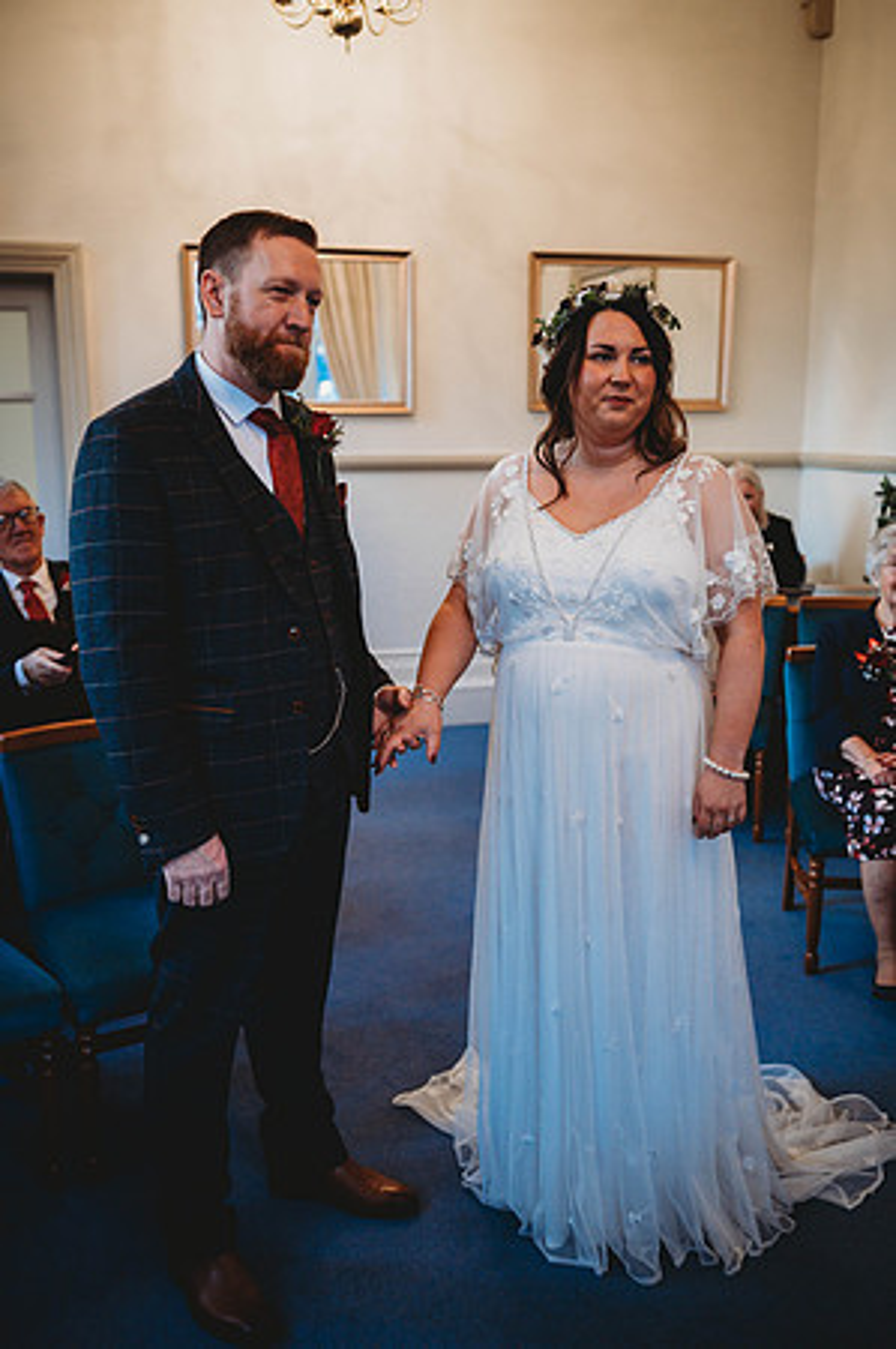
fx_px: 1310
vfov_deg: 54.5
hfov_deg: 37.8
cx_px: 448
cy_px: 674
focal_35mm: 35
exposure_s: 1/250
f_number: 2.2
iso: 450
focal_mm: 35
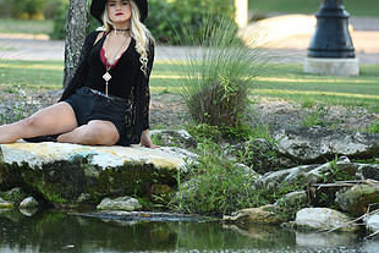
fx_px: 3939
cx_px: 123
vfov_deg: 3.7
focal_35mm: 374
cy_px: 48
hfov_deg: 5.5
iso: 200
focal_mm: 200
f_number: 4
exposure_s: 1/125
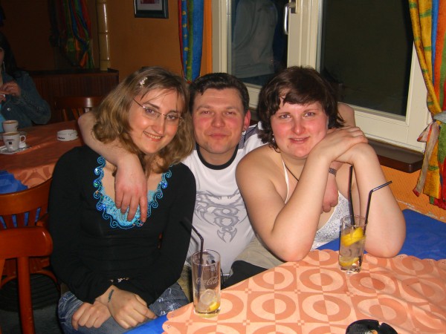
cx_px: 223
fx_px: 490
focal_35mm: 38
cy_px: 167
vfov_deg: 37.7
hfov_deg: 49.0
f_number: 2.8
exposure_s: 1/60
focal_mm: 7.9
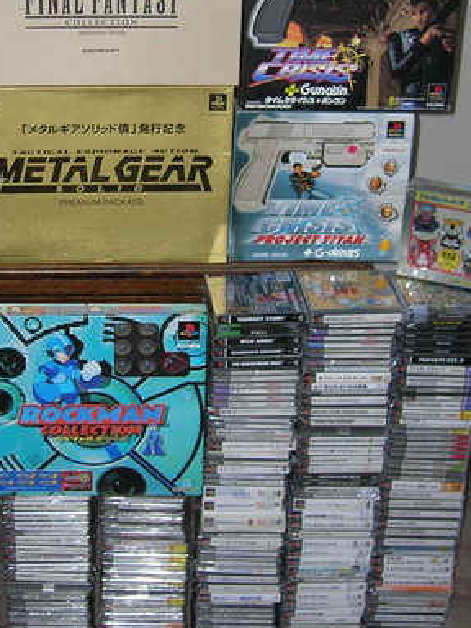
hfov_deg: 20.8
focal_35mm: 70
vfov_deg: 27.7
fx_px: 1270
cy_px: 240
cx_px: 119
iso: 56
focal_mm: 7
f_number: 3.1
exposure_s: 1/60.1
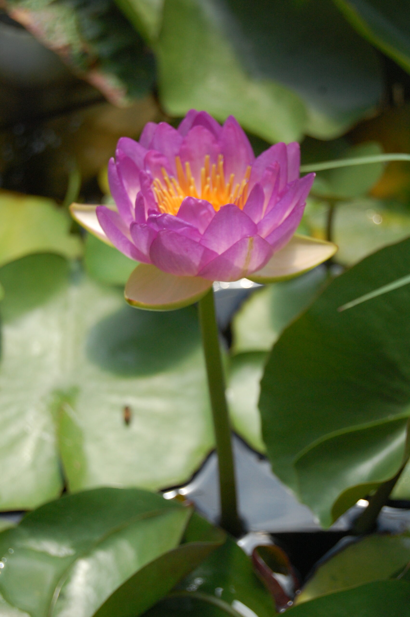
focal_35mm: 82
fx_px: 1412
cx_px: 205
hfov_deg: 16.5
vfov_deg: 24.6
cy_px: 308
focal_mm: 55
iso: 800
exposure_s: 1/2500
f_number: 5.6
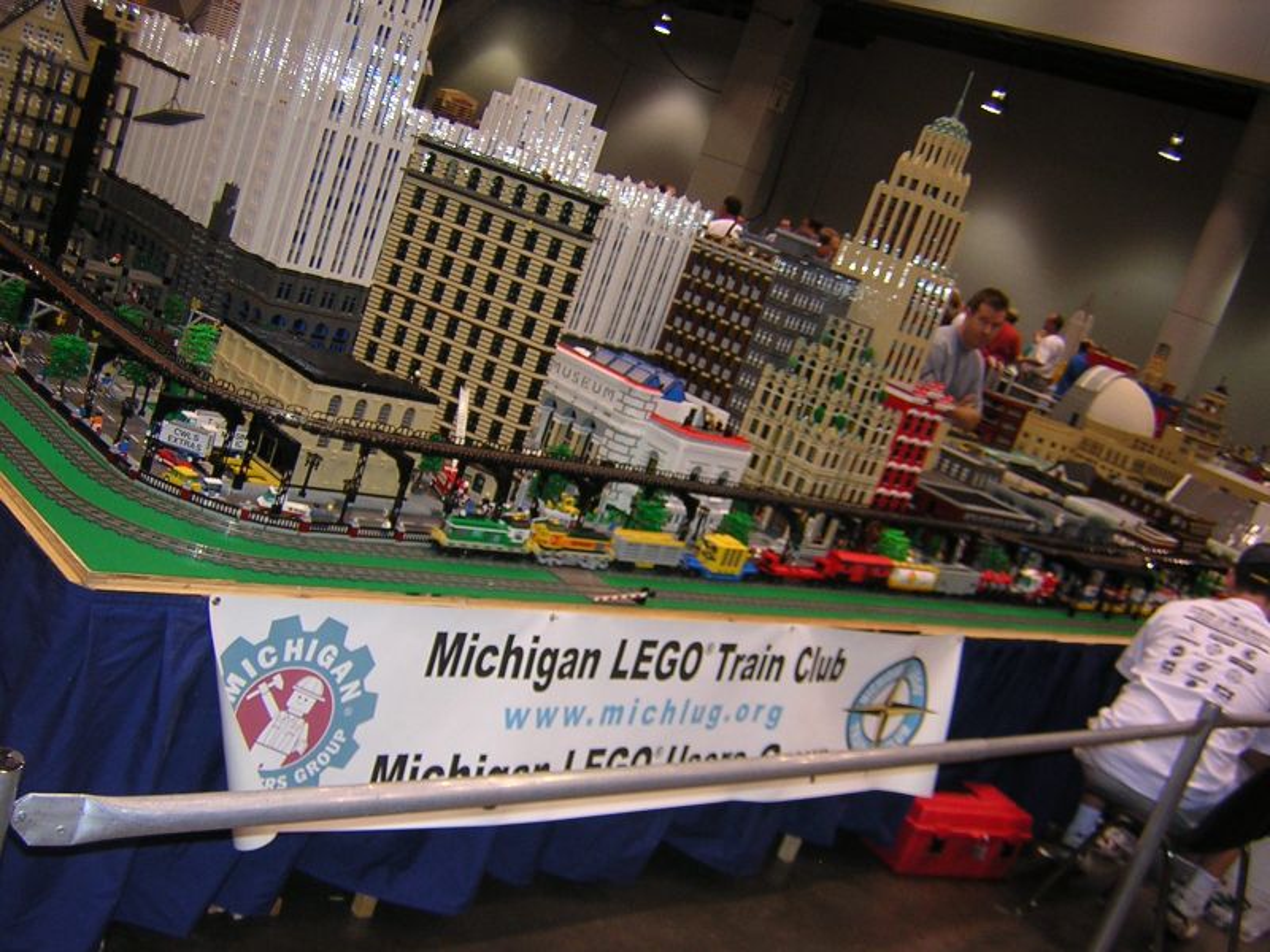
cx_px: 635
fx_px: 1321
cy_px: 476
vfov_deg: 39.7
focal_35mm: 36
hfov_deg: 51.4
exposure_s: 1/60.1
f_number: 2.6
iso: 182
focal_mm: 4.7
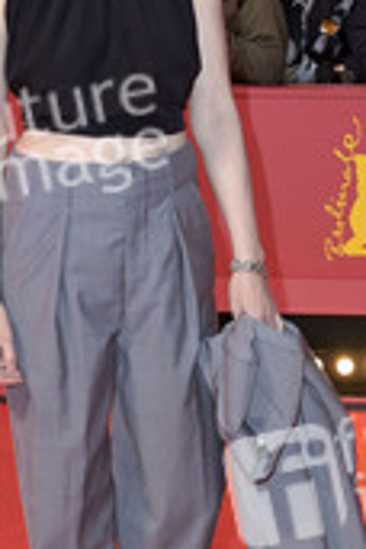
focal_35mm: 105
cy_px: 311
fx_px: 1601
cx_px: 96
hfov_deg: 13.0
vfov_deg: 19.4
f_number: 5.6
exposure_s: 1/160
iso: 1000
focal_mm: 45
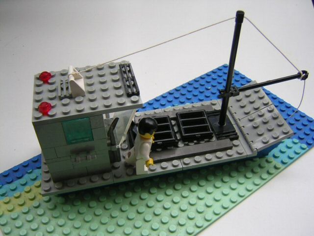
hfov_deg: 51.4
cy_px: 118
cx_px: 157
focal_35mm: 36
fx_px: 327
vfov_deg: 39.7
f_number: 2.6
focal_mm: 4.7
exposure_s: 1/65.7
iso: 100
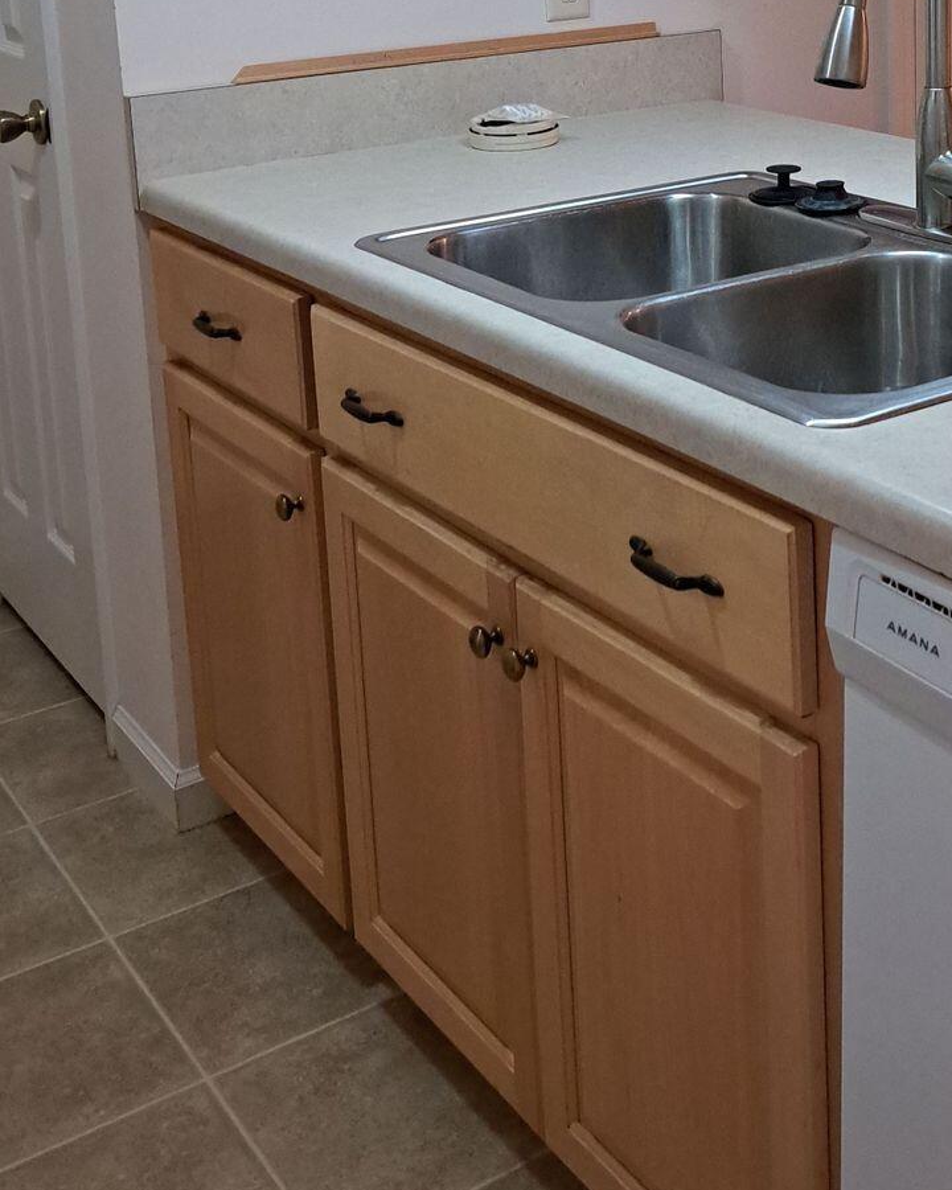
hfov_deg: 29.5
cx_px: 772
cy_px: 110
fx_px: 1761
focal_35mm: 50
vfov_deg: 35.1
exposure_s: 1/60.2
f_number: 1.8
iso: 241
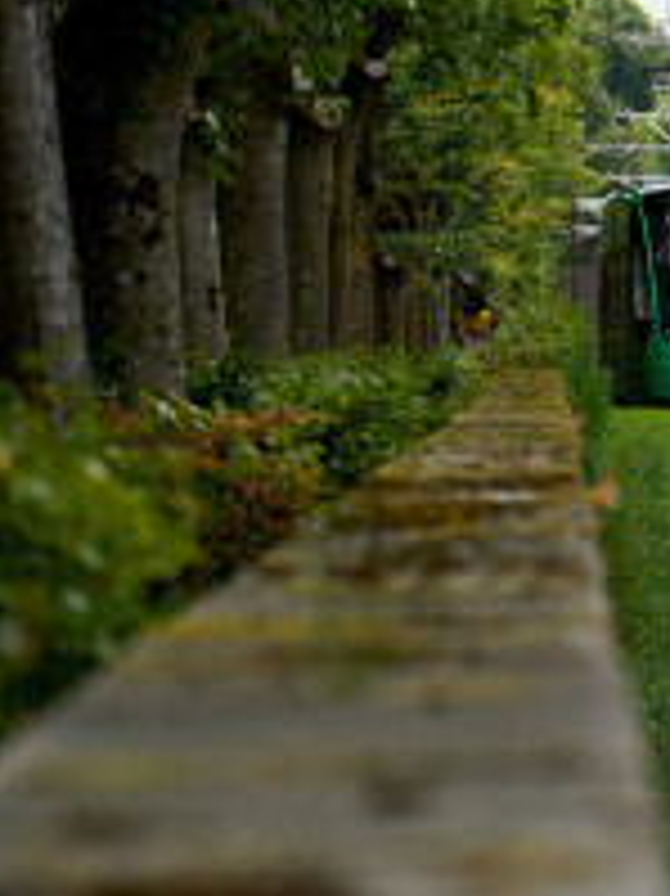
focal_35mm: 435
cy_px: 498
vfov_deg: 4.6
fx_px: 11238
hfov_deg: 3.4
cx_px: 904
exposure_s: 1/750
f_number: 4.5
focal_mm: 180
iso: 320
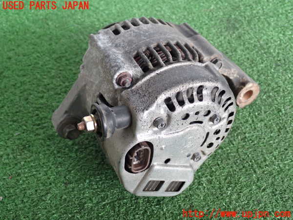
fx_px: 372
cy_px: 110
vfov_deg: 32.9
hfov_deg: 42.9
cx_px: 146
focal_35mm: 44
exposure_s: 1/40
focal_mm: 7.84
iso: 320
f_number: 2.9
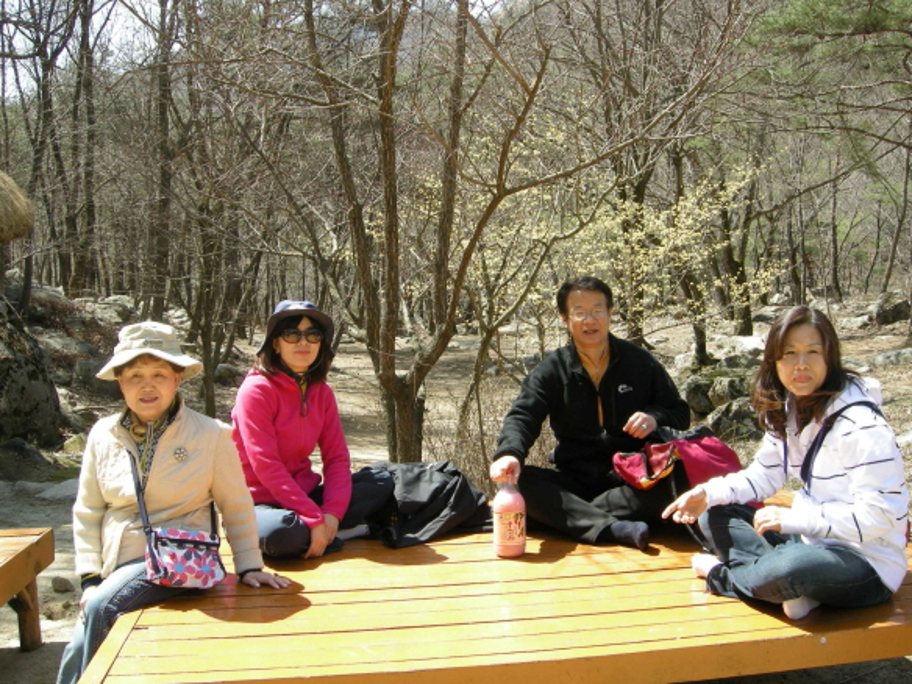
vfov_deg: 38.7
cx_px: 454
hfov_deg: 50.1
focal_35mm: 37
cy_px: 339
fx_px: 975
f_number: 4.3
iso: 64
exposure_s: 1/110
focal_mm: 7.5
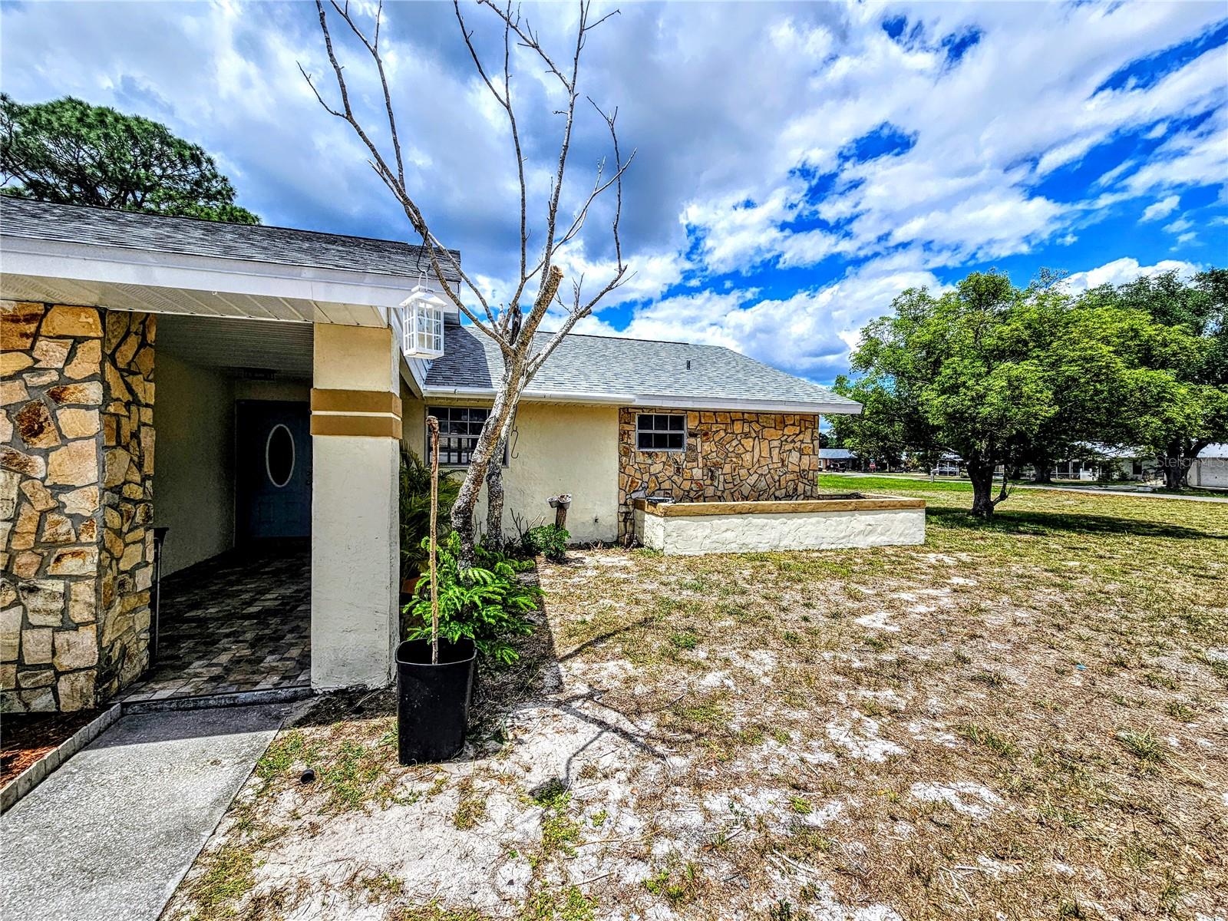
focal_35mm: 13
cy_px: 460
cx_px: 614
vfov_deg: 89.9
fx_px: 461
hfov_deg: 106.2
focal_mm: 2.2
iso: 50
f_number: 2.2
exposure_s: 1/4210
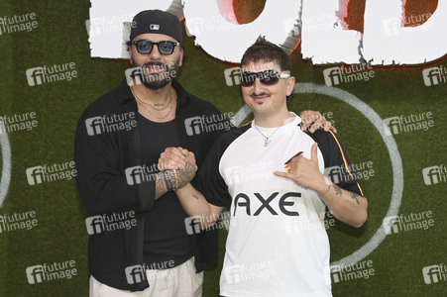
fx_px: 831
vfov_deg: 20.3
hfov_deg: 30.1
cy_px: 148
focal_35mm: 67
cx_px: 224
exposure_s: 1/250
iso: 800
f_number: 4.5
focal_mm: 67
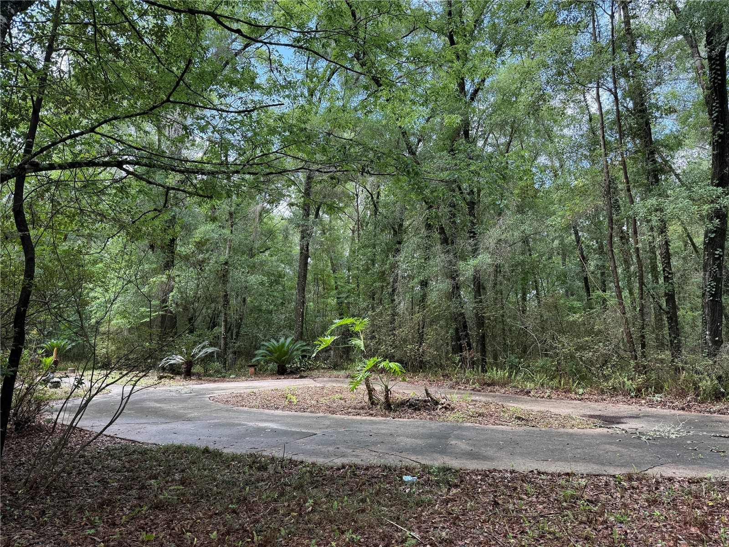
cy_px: 274
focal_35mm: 24
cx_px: 364
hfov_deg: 71.6
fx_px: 505
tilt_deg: +8.2
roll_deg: -0.3
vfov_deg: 56.8
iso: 100
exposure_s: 1/321
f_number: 1.78
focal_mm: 6.76
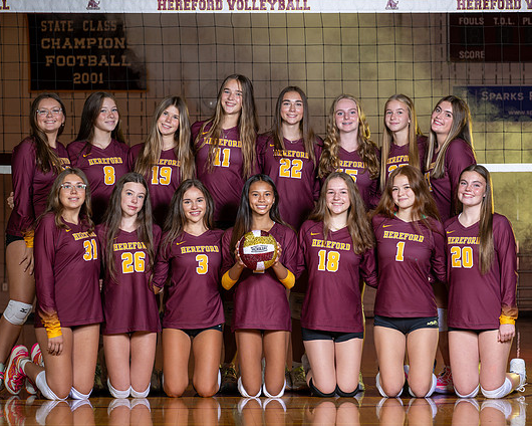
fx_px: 1952
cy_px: 224
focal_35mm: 124
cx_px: 247
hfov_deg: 15.5
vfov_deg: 12.4
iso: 64
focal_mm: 103
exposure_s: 1/160
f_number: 5.6
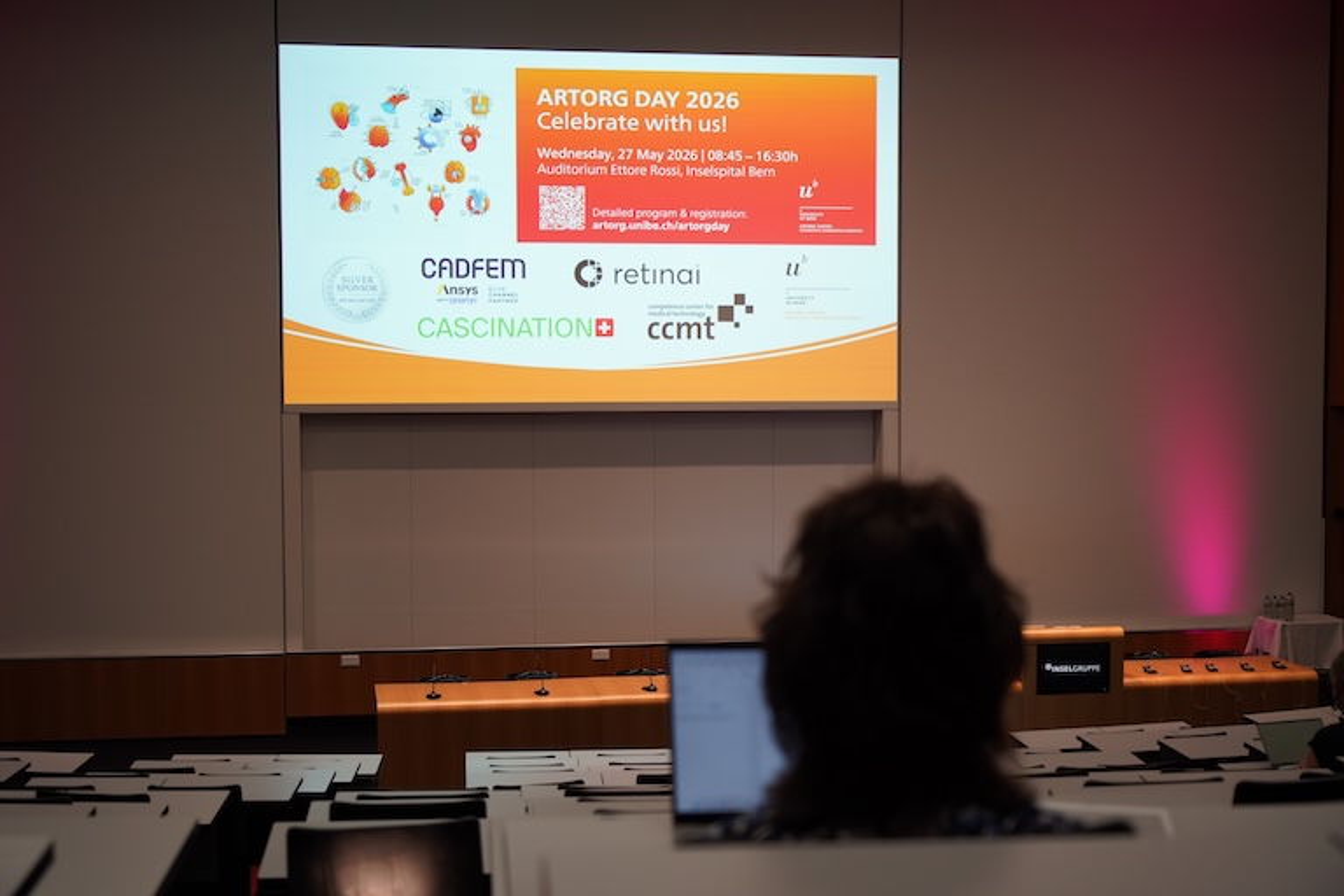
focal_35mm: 49
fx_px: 1829
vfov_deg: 27.5
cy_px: 448
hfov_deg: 40.3
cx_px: 672
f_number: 4
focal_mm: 49
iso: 1000
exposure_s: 1/100
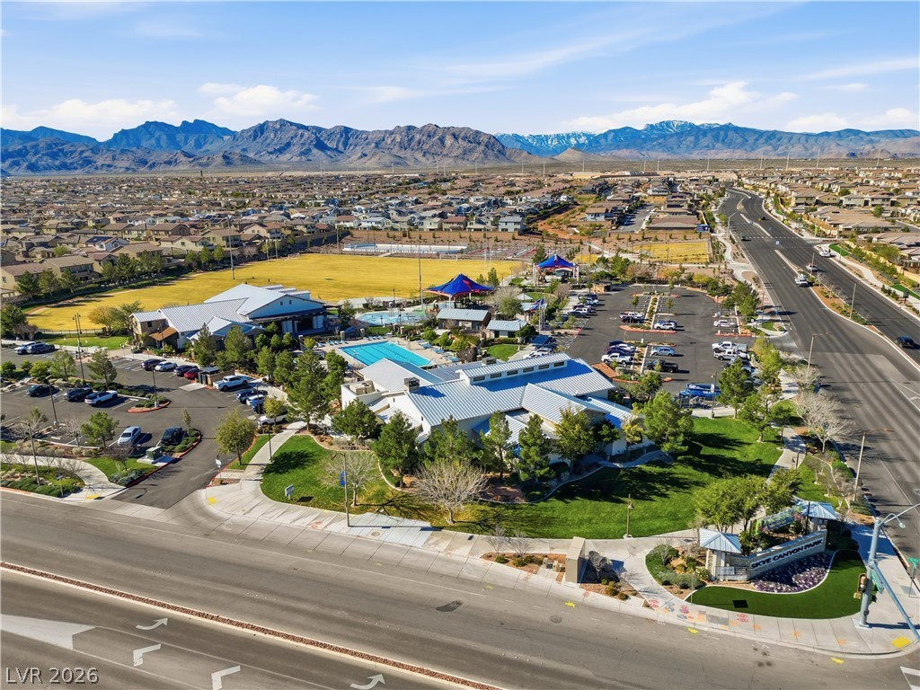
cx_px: 460
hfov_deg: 71.6
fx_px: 638
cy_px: 345
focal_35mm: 24
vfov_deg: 56.8
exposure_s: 1/4000
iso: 120
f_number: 1.7
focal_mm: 6.7
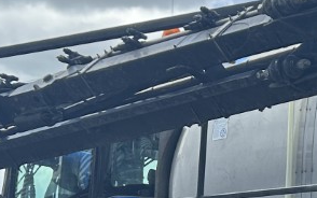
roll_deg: +0.1
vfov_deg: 9.5
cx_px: 451
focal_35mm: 135
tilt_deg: +7.2
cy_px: 264
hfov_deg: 14.6
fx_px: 1167
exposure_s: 1/1808
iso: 50
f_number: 1.5
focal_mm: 5.7
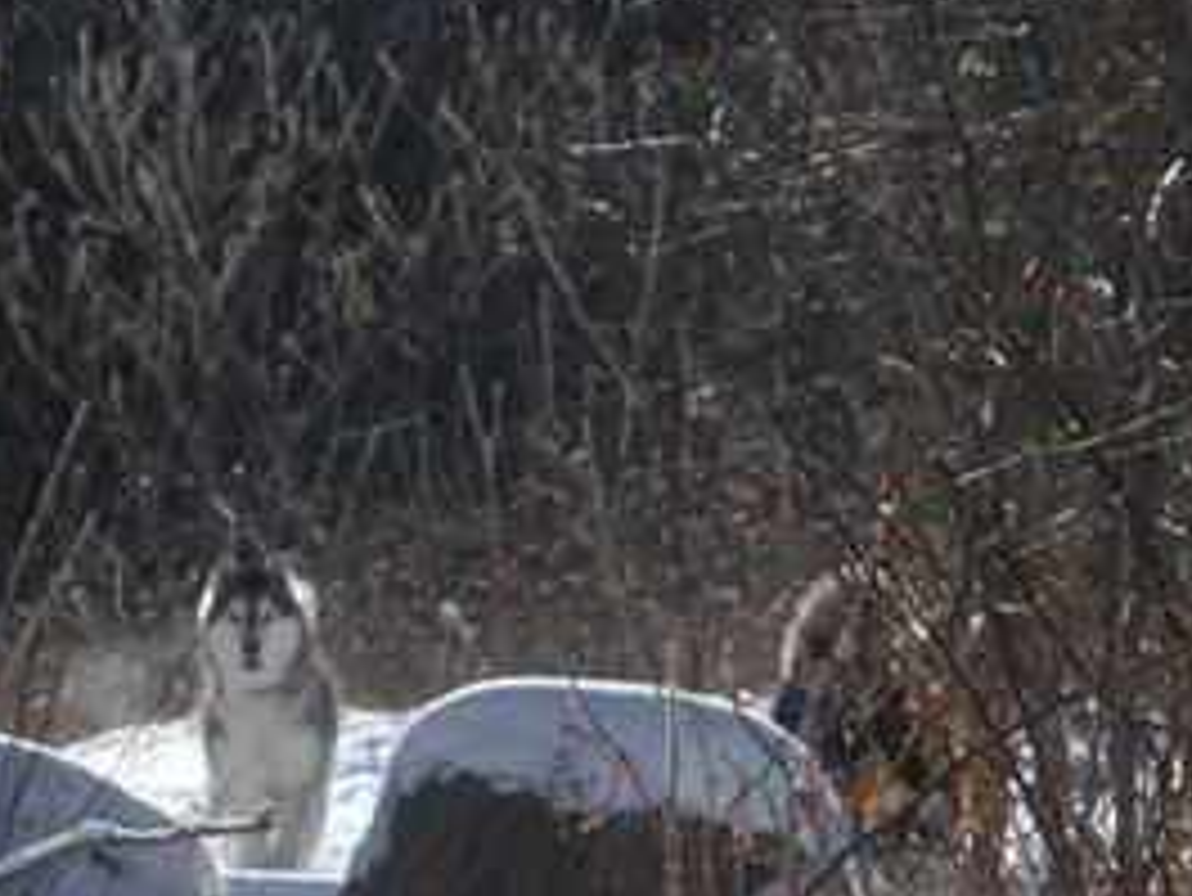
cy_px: 761
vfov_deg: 3.4
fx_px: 14986
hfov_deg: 4.6
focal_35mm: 435
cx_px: 517
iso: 64
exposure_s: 1/472
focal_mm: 31.5
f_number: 5.6
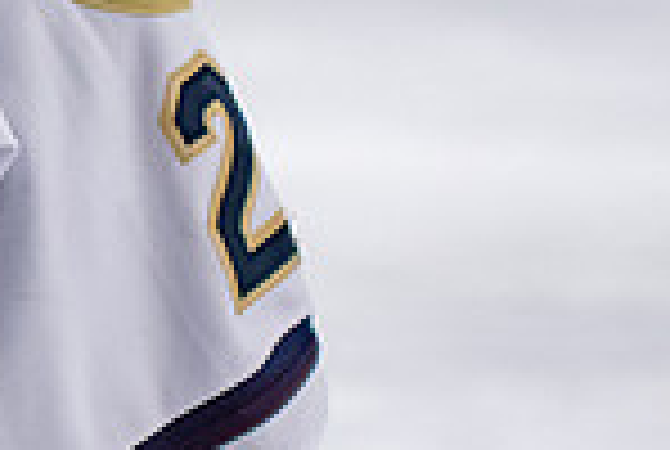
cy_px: -309
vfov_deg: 2.9
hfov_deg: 4.3
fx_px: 8858
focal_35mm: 475
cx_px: -591
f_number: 3.2
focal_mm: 70
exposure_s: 1/800
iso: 2000
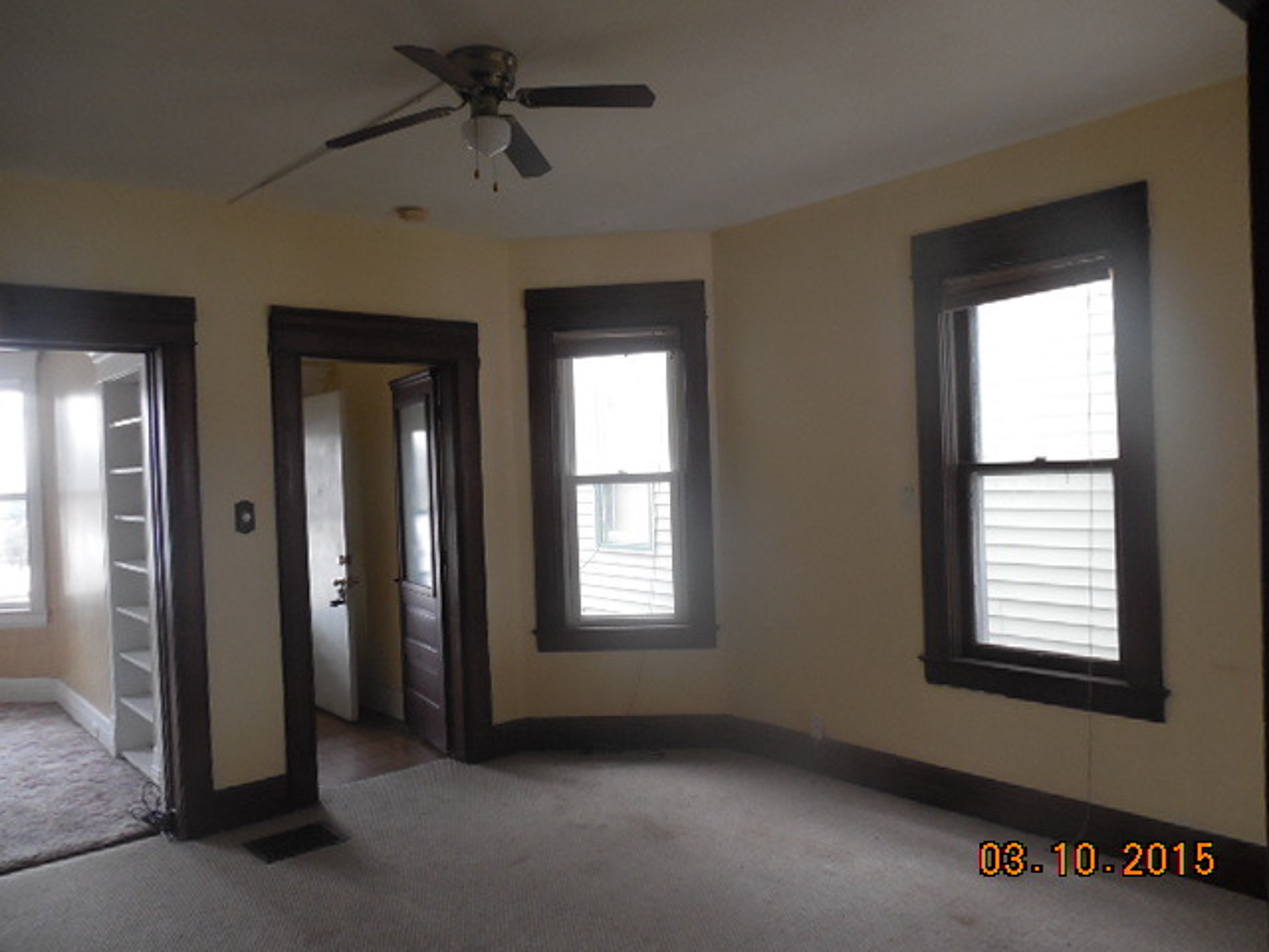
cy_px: 476
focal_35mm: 25
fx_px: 916
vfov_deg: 54.9
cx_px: 634
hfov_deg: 69.4
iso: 320
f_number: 3.3
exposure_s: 1/30
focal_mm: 4.5
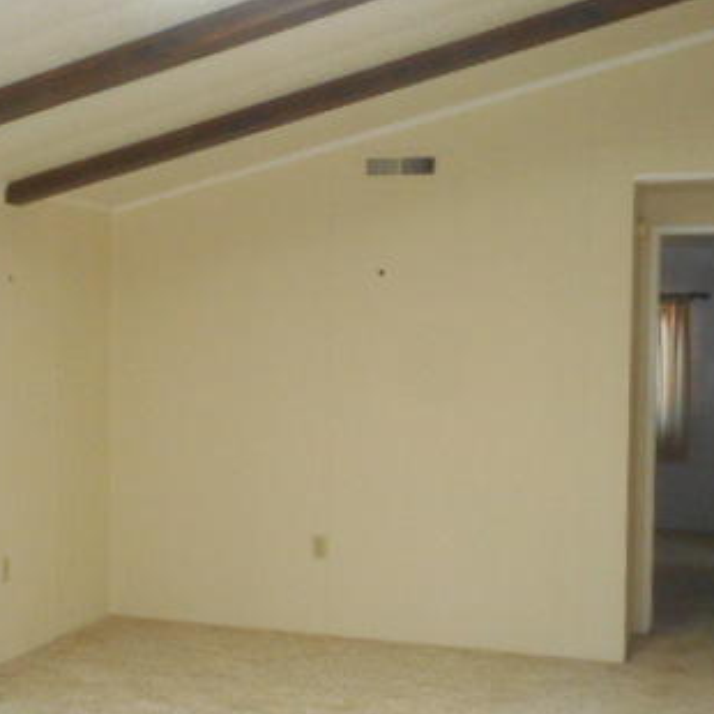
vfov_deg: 32.2
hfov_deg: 31.7
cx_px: 196
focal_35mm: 53
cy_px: 401
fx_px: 1237
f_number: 4
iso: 560
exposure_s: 1/25
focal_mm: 5.2
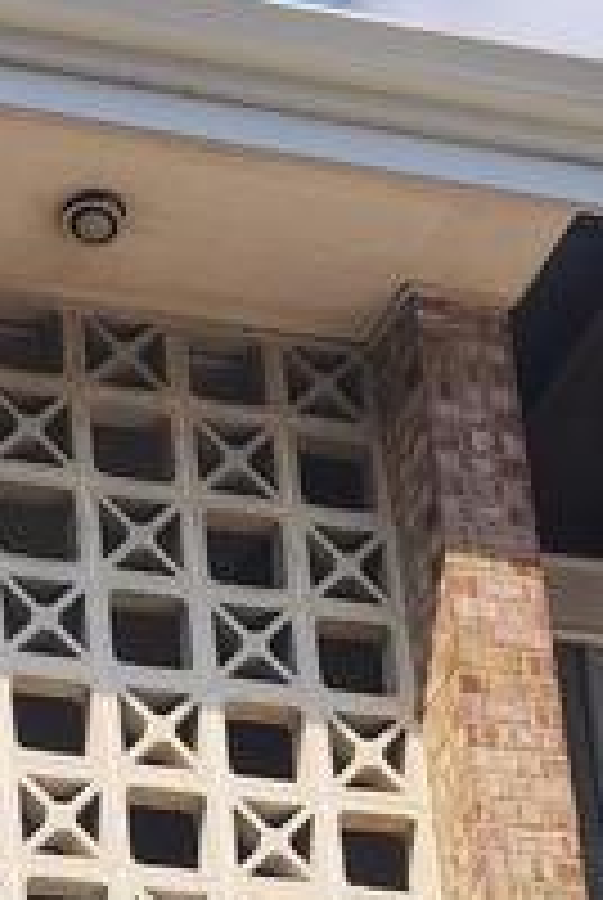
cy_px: 1516
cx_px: -130
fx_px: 3230
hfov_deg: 10.5
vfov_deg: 14.3
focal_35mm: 129
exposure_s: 1/1212
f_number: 1.8
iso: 12
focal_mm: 6.4
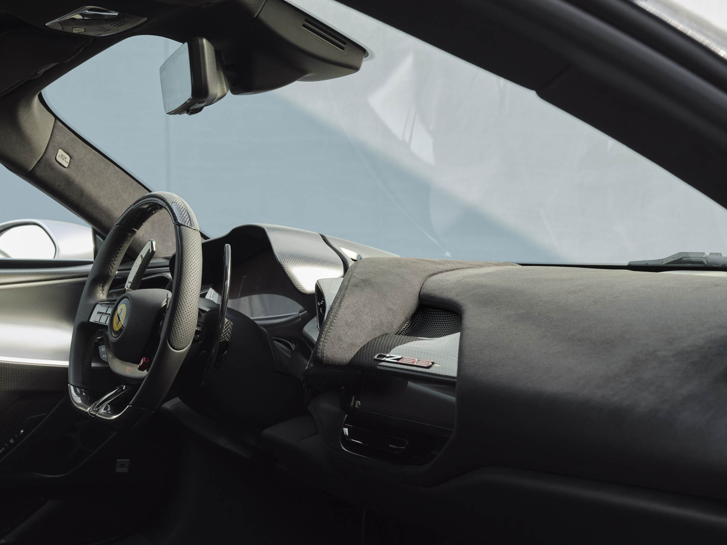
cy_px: 383
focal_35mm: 59
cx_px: 200
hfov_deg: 32.2
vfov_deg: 24.6
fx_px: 1239
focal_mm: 50.8
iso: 2500
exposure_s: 1/200
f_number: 8
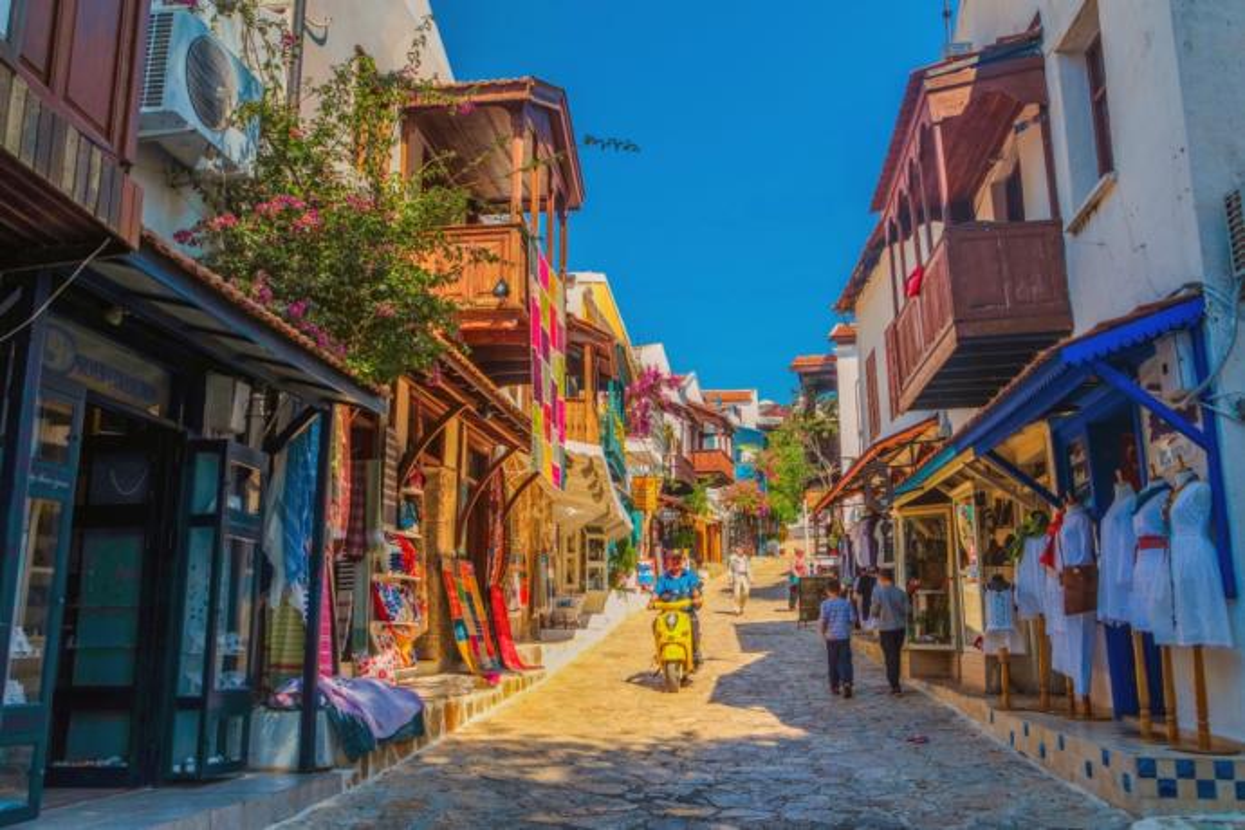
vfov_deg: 45.0
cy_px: 415
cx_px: 622
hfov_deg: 63.7
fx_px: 1003
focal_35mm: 29
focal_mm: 19
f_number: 8
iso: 100
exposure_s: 1/125
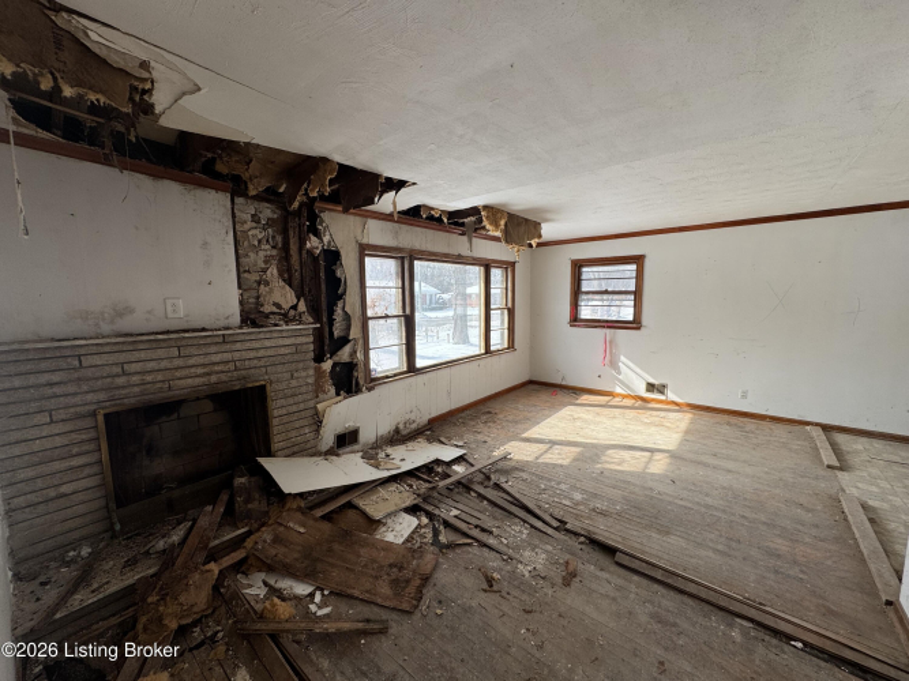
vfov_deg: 85.7
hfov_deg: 102.1
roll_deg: +1.5
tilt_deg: -5.4
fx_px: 368
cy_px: 340
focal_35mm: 14
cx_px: 454
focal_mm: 2.22
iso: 40
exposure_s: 1/433
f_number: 2.2
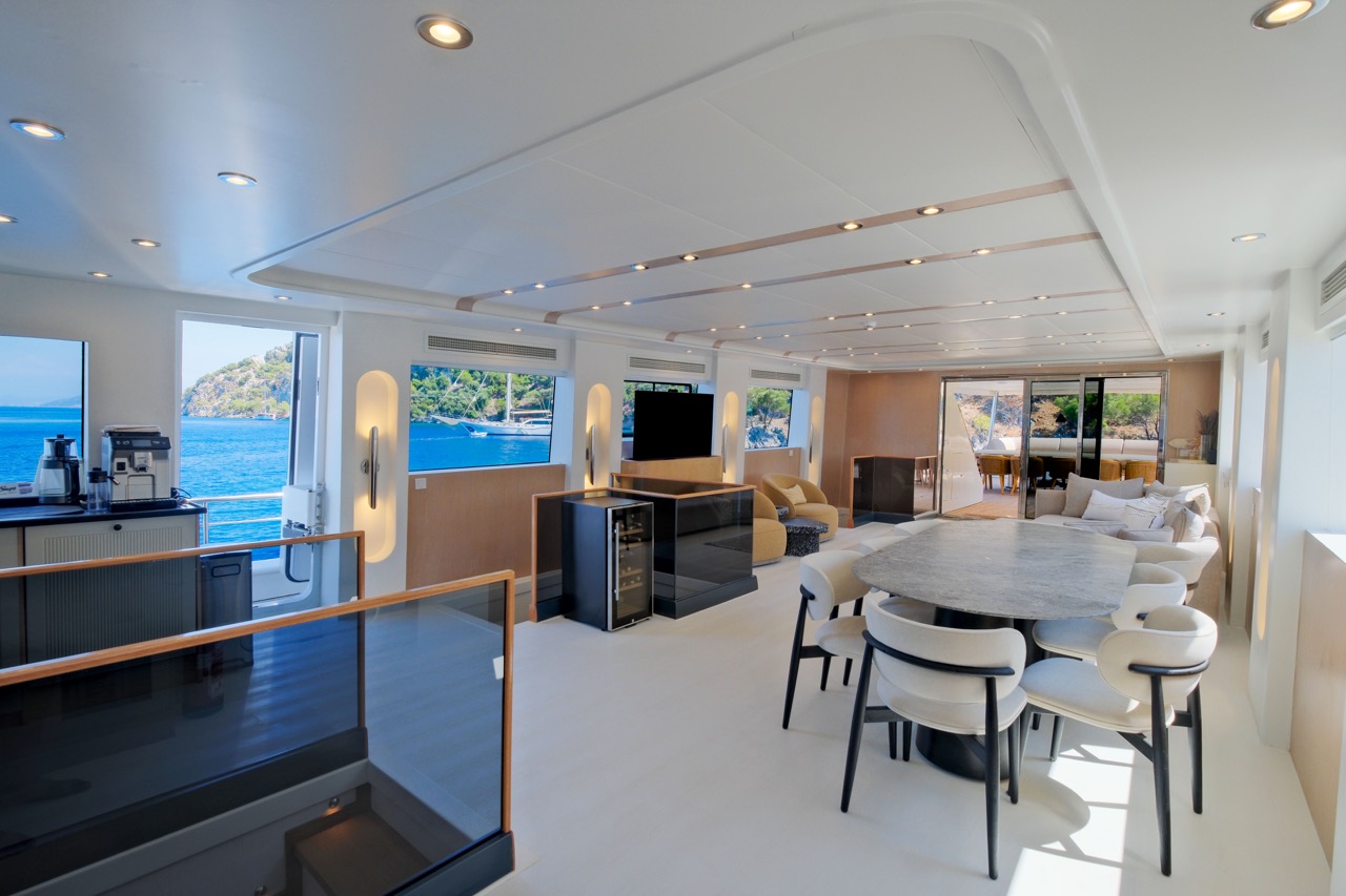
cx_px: 673
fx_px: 598
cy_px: 448
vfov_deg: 73.7
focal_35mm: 16
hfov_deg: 96.7
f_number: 7.1
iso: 400
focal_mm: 10.5
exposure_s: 1/80
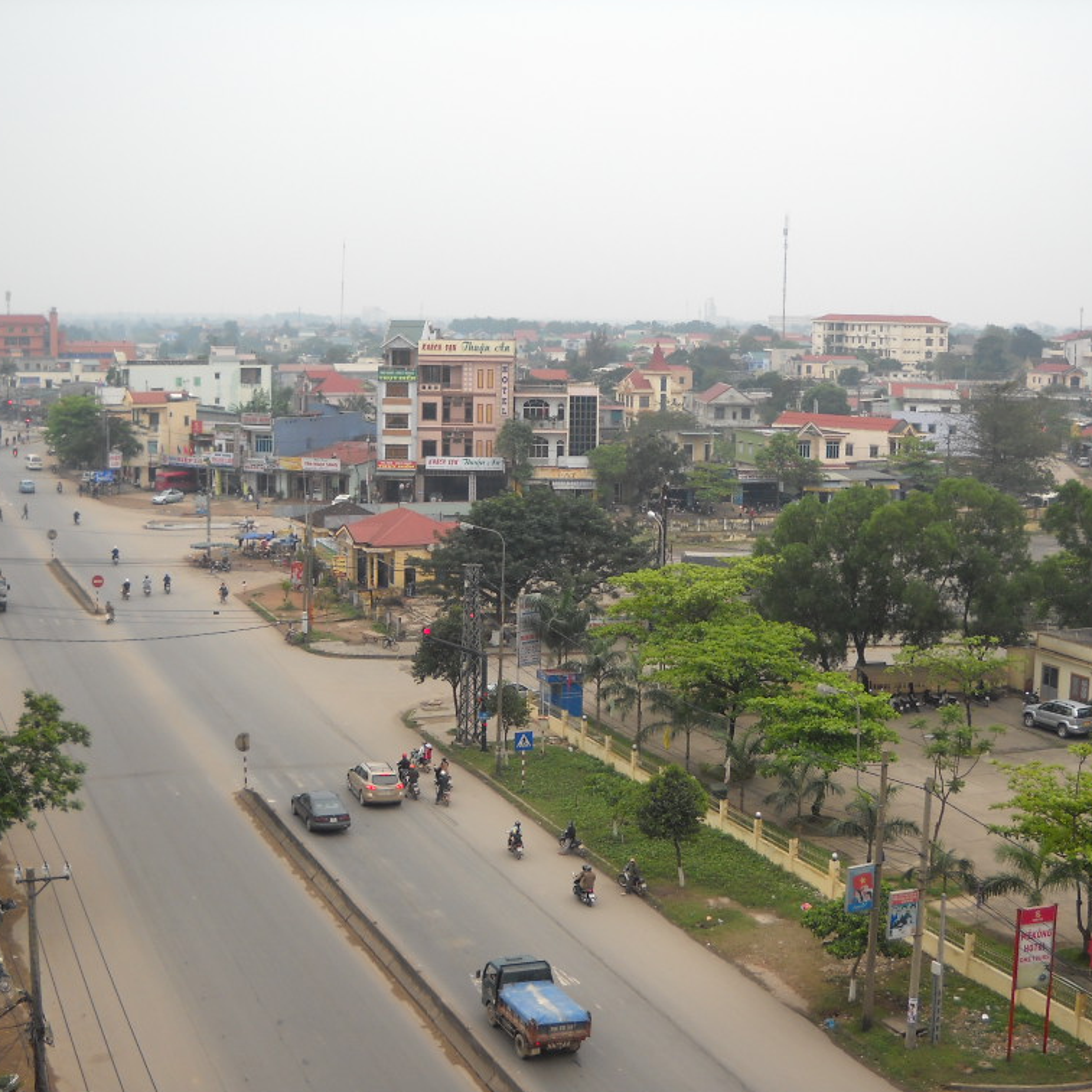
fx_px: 1749
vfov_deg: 34.7
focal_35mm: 49
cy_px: 548
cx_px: 580
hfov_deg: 34.7
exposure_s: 1/218
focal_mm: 6.72
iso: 64
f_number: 3.1
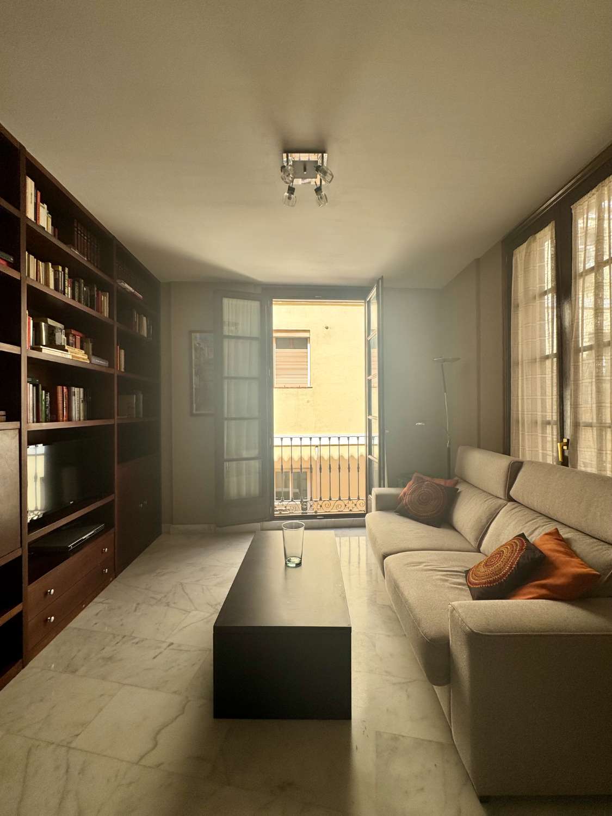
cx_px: 306
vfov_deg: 102.1
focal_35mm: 14
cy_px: 408
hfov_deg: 85.7
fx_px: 330
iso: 50
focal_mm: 2.22
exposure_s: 1/879
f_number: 2.2
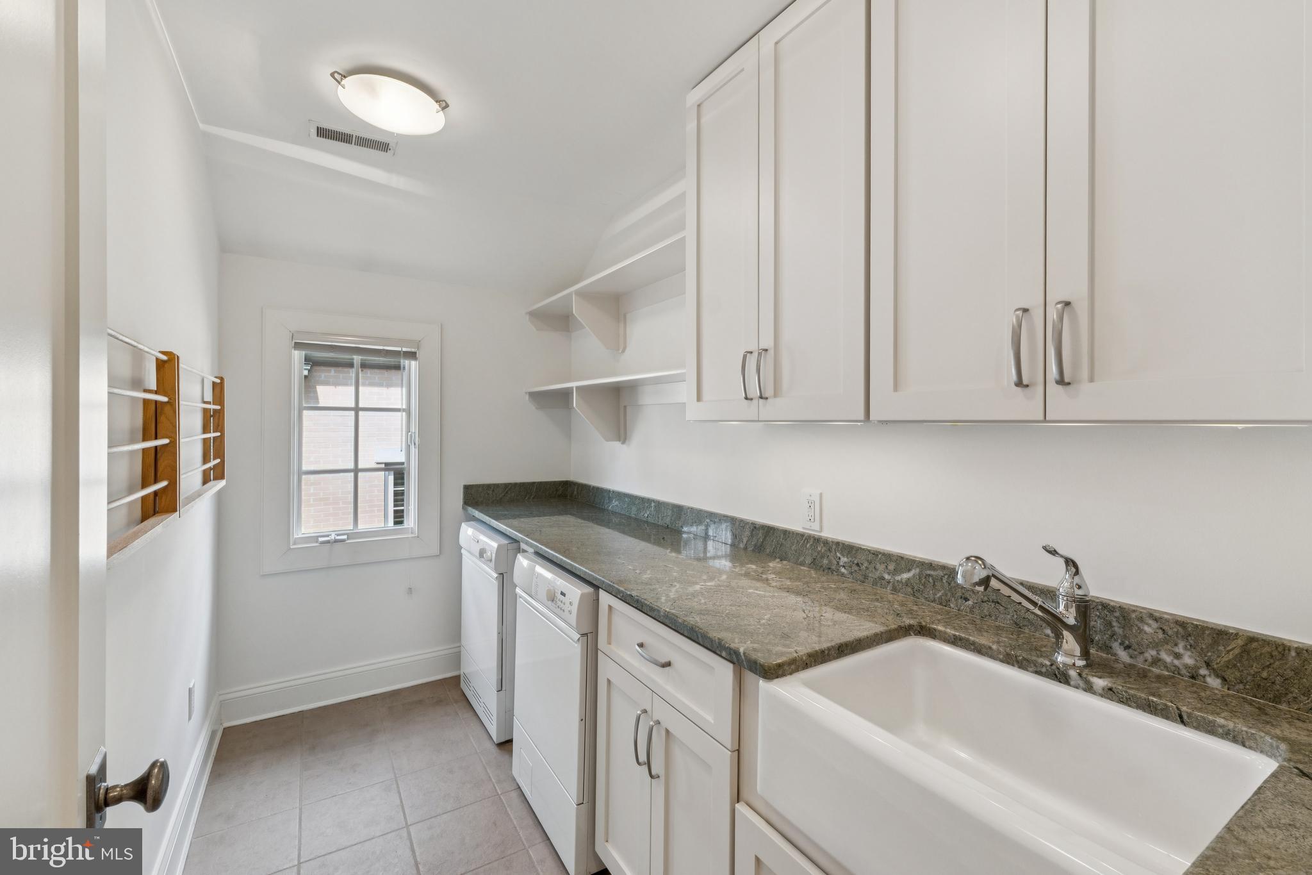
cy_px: 438
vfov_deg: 77.3
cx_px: 656
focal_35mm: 15
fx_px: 547
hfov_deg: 100.4
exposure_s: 1/25
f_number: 9
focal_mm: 10
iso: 250
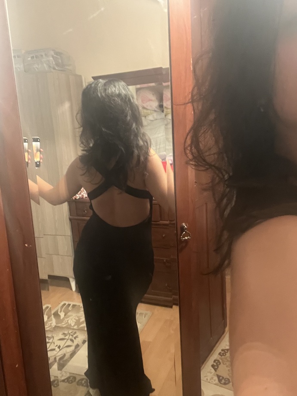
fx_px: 343
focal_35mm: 30
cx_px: 148
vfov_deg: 60.0
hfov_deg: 46.8
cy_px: 198
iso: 640
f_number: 2.2
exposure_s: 1/17
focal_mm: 2.71
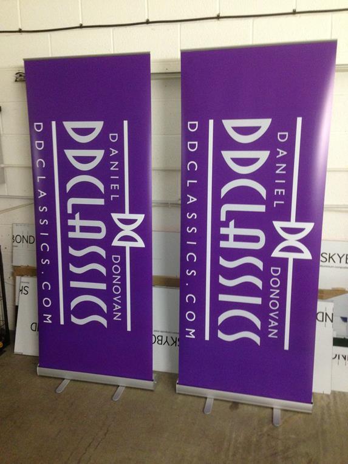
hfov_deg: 42.9
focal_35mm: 33
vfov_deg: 55.4
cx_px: 174
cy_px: 232
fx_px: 442
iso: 320
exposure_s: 1/20
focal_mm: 4.12
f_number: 2.4
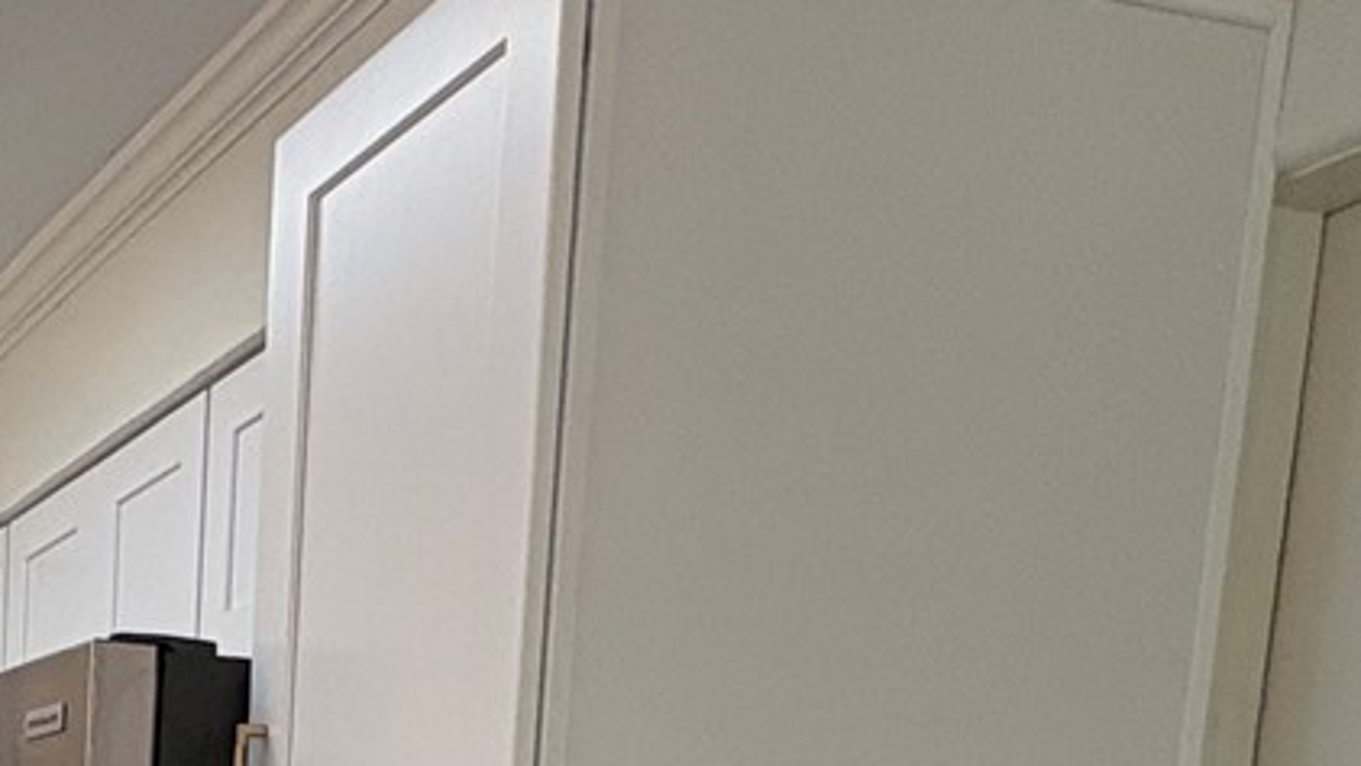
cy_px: 1387
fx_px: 2094
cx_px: -152
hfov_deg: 31.7
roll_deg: -0.7
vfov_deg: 17.0
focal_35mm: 58
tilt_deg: -9.3
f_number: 2.2
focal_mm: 2.22
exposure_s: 1/120
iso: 100
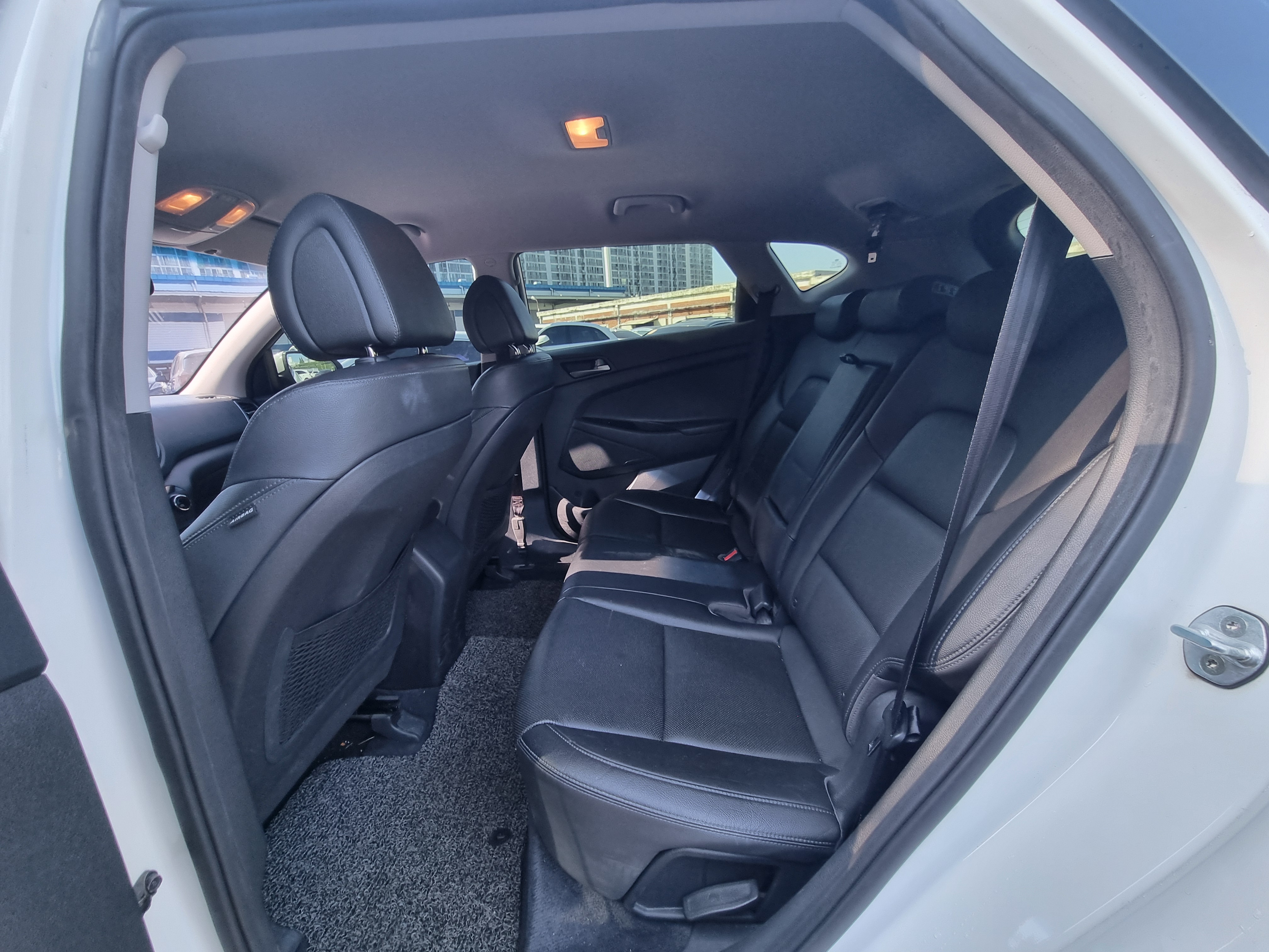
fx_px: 477
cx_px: 634
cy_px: 476
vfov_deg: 89.9
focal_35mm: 13
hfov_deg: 106.2
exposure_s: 1/60
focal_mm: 2.2
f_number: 2.2
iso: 64
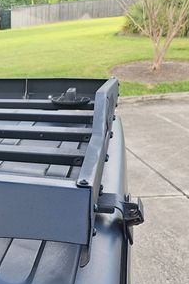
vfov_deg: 36.5
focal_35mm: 54
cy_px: 193
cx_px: -67
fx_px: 426
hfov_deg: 22.1
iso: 25
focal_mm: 6.3
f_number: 1.7
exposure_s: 1/60
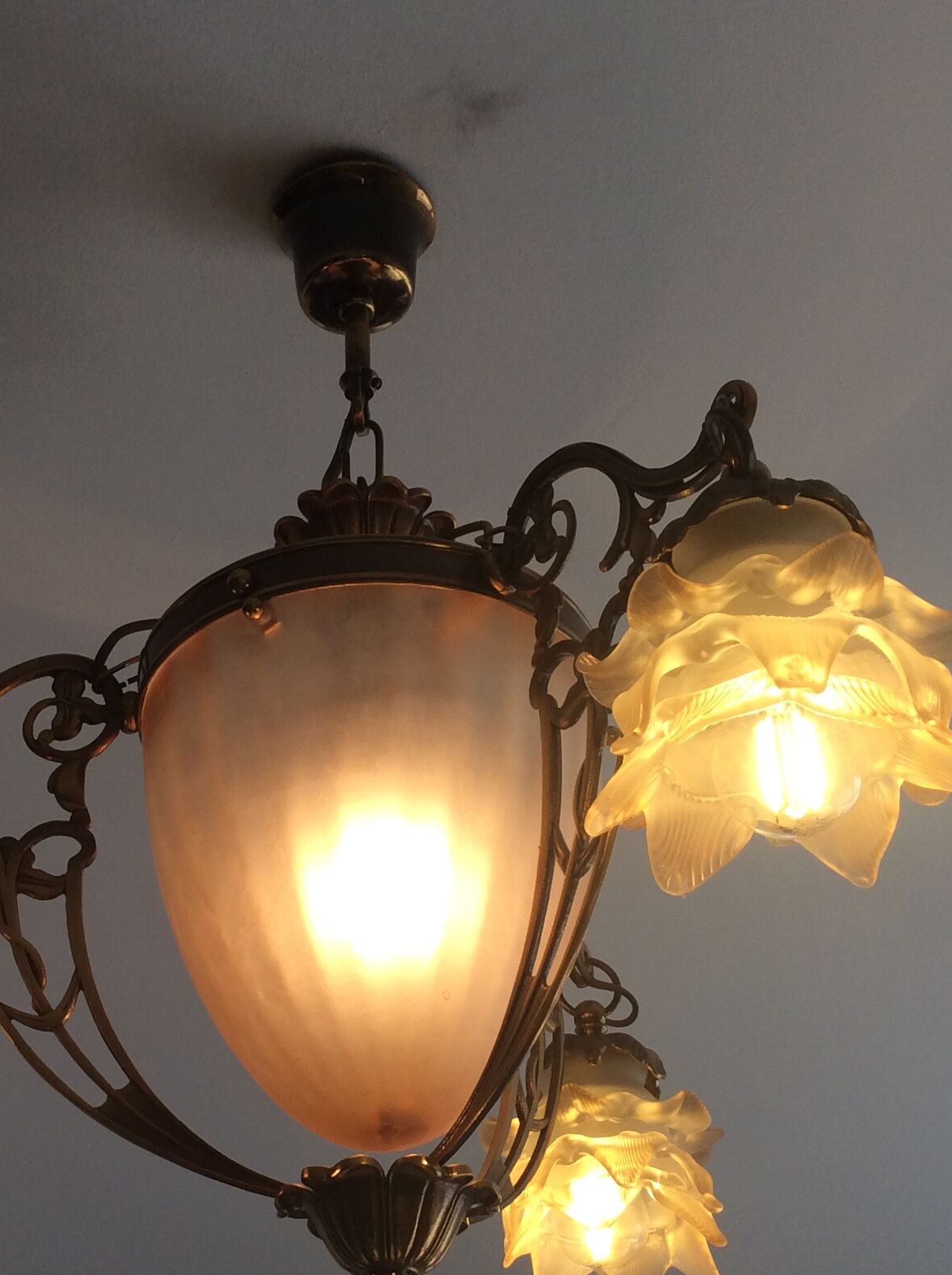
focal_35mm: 53
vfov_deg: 36.1
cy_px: 743
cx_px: 316
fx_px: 1949
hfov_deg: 27.3
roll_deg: +0.9
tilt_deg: +30.8
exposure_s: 1/159
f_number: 2.4
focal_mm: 3.3
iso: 32
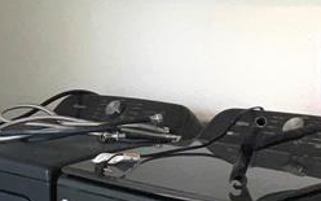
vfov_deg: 10.3
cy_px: 136
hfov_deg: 15.6
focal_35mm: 127
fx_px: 1111
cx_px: -96
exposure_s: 1/318
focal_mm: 3
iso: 16
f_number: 1.8
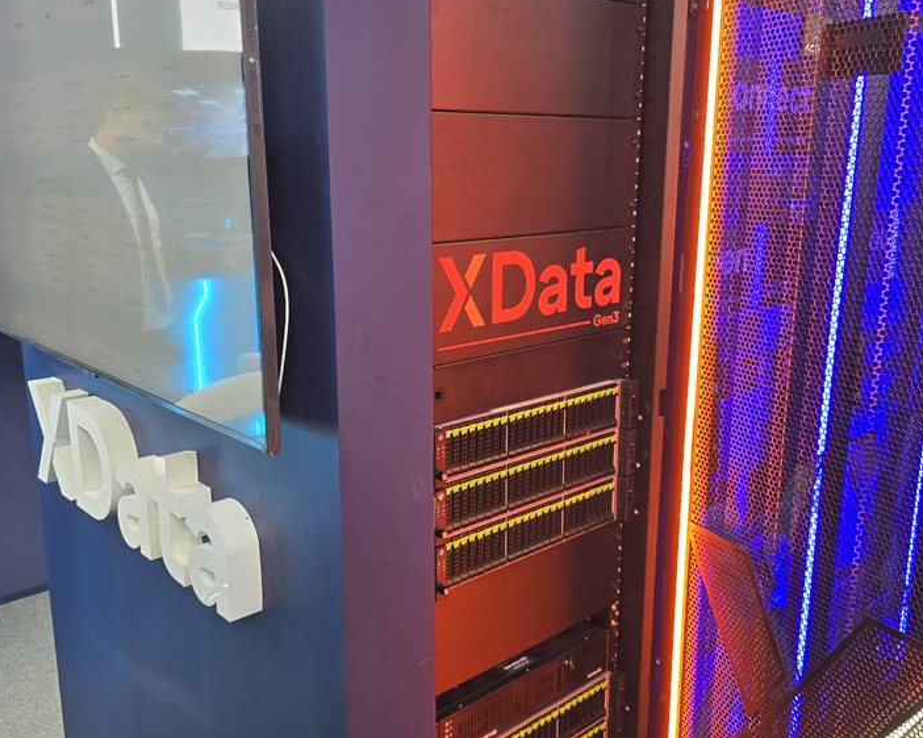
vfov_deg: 45.8
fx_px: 874
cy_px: 375
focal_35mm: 32
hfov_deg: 55.6
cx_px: 419
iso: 200
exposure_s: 1/100
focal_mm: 6.3
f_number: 1.7
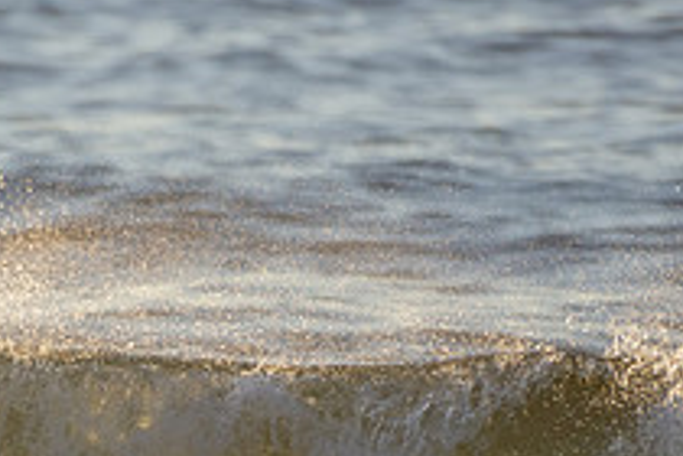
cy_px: 448
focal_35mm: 1988
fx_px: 37714
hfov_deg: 1.0
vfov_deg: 0.7
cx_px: -169
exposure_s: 1/1250
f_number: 5.6
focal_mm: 480
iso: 400
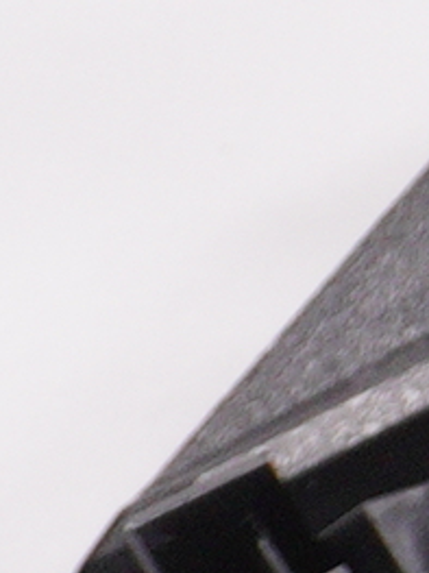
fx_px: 6549
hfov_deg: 3.1
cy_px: -24
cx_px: 3201
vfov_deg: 5.0
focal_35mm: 396
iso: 640
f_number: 6.3
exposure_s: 1/200
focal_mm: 24
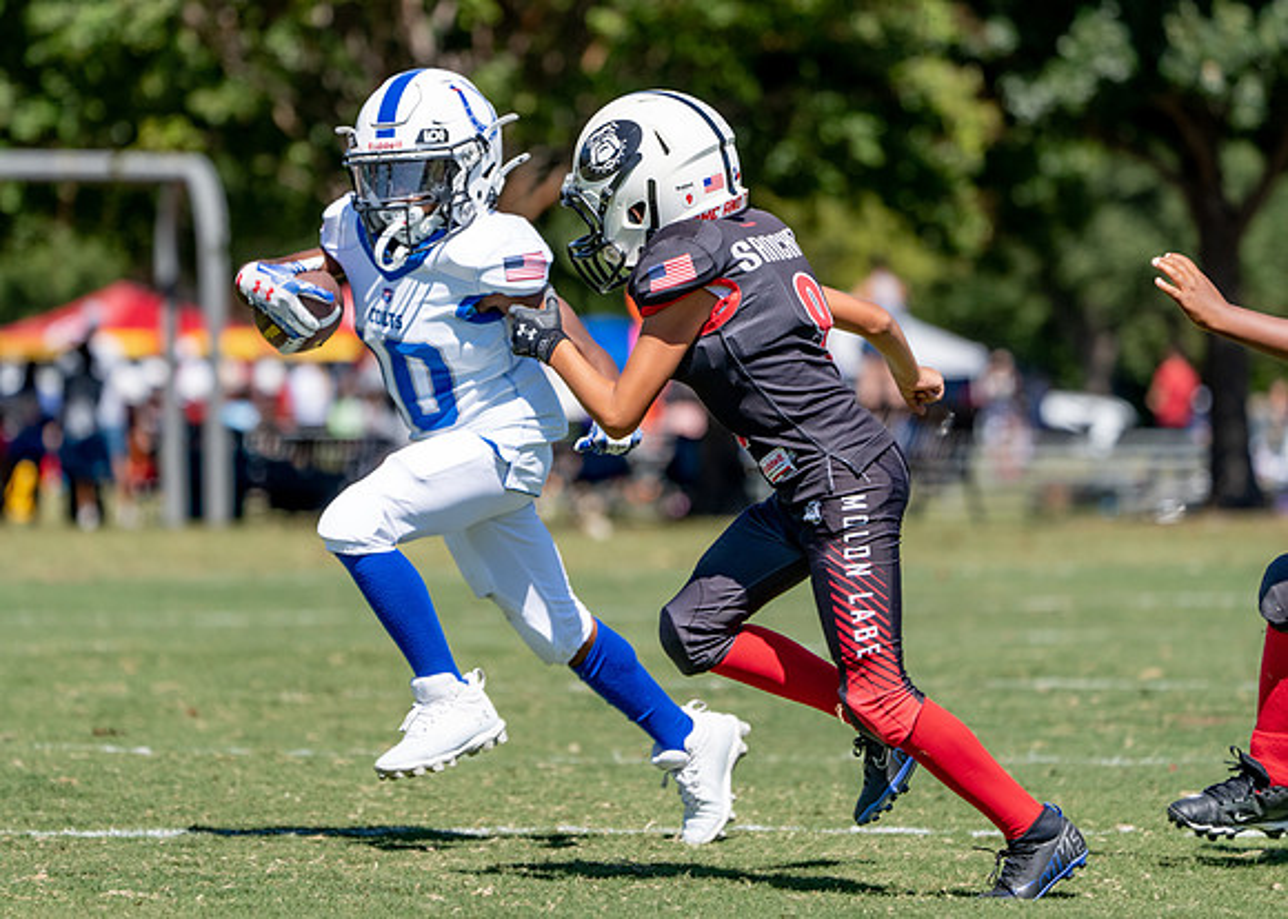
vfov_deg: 4.3
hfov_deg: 6.0
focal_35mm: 337
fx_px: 12320
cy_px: 479
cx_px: 620
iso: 250
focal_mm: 271
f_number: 5.6
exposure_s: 1/1250
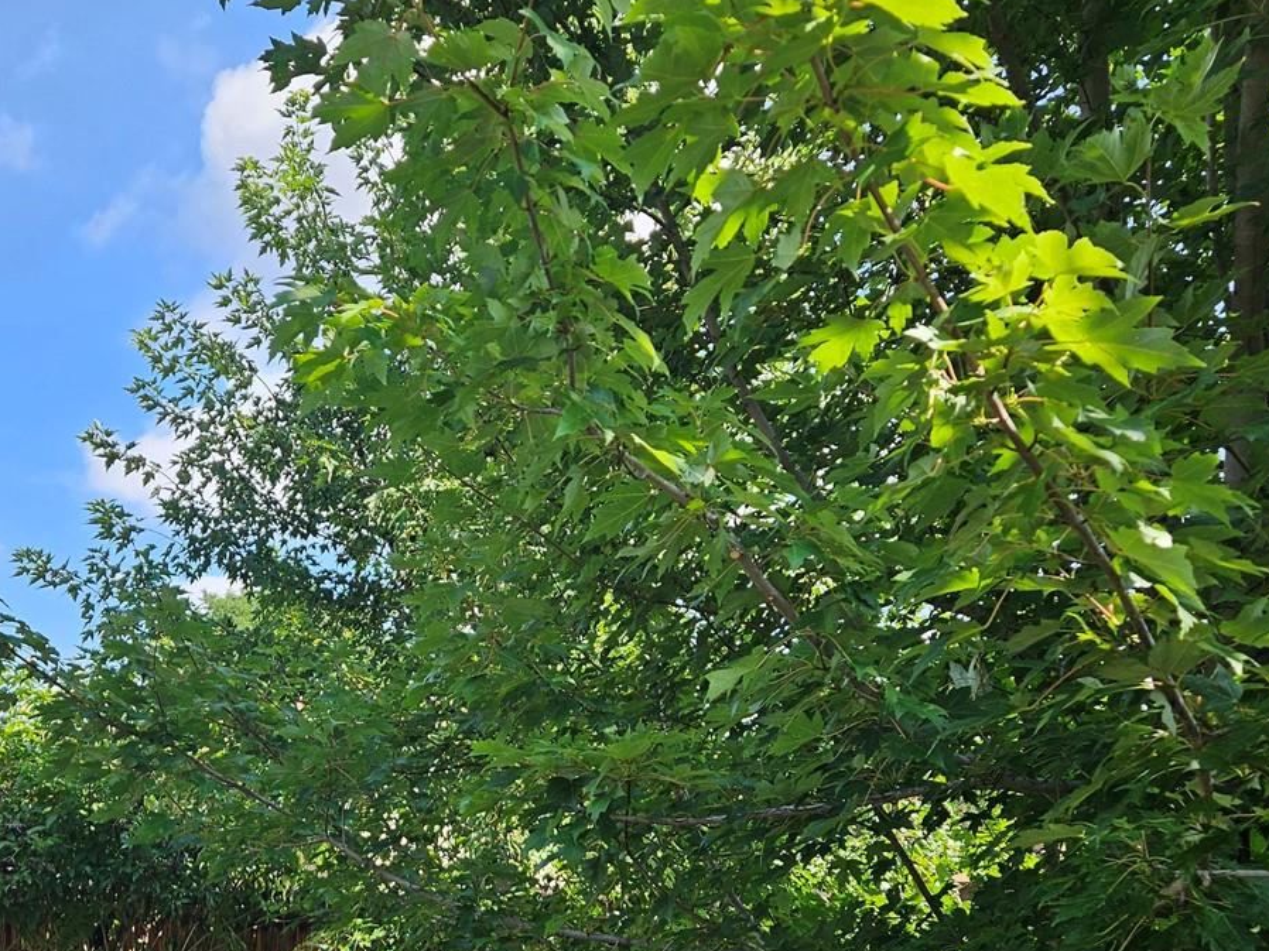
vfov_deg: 34.7
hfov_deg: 45.3
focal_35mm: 41
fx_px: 1503
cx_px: 449
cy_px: 656
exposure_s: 1/645
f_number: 1.8
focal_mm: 5.4
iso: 25
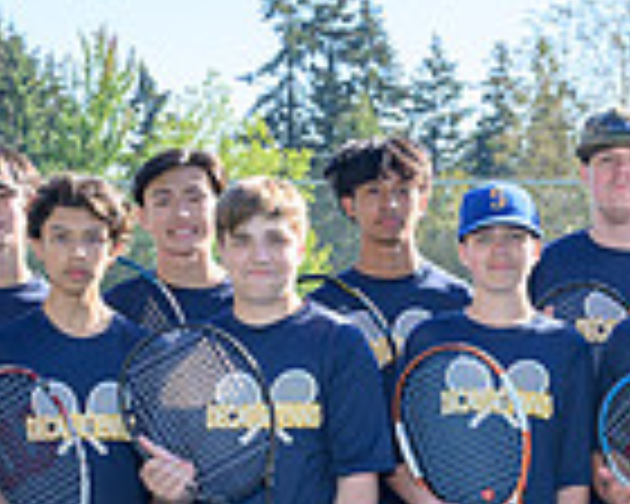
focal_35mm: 132
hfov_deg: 14.4
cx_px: 569
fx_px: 2461
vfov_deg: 11.6
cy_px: 516
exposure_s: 1/125
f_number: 5.6
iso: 80
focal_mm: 28
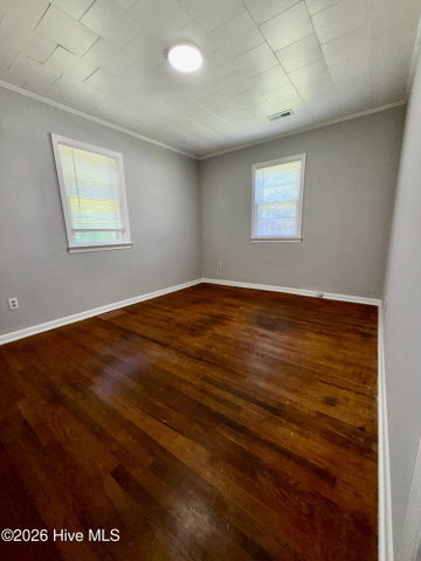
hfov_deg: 85.7
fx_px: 227
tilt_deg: -12.1
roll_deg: +1.1
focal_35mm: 14
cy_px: 280
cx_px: 210
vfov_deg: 102.1
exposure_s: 1/60
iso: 32
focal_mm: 2.22
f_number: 2.2
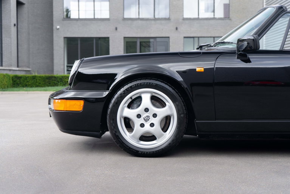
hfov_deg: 34.5
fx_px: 467
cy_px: 97
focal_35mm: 58
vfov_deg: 23.4
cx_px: 145
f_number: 5
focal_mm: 58
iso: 50
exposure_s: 1/40
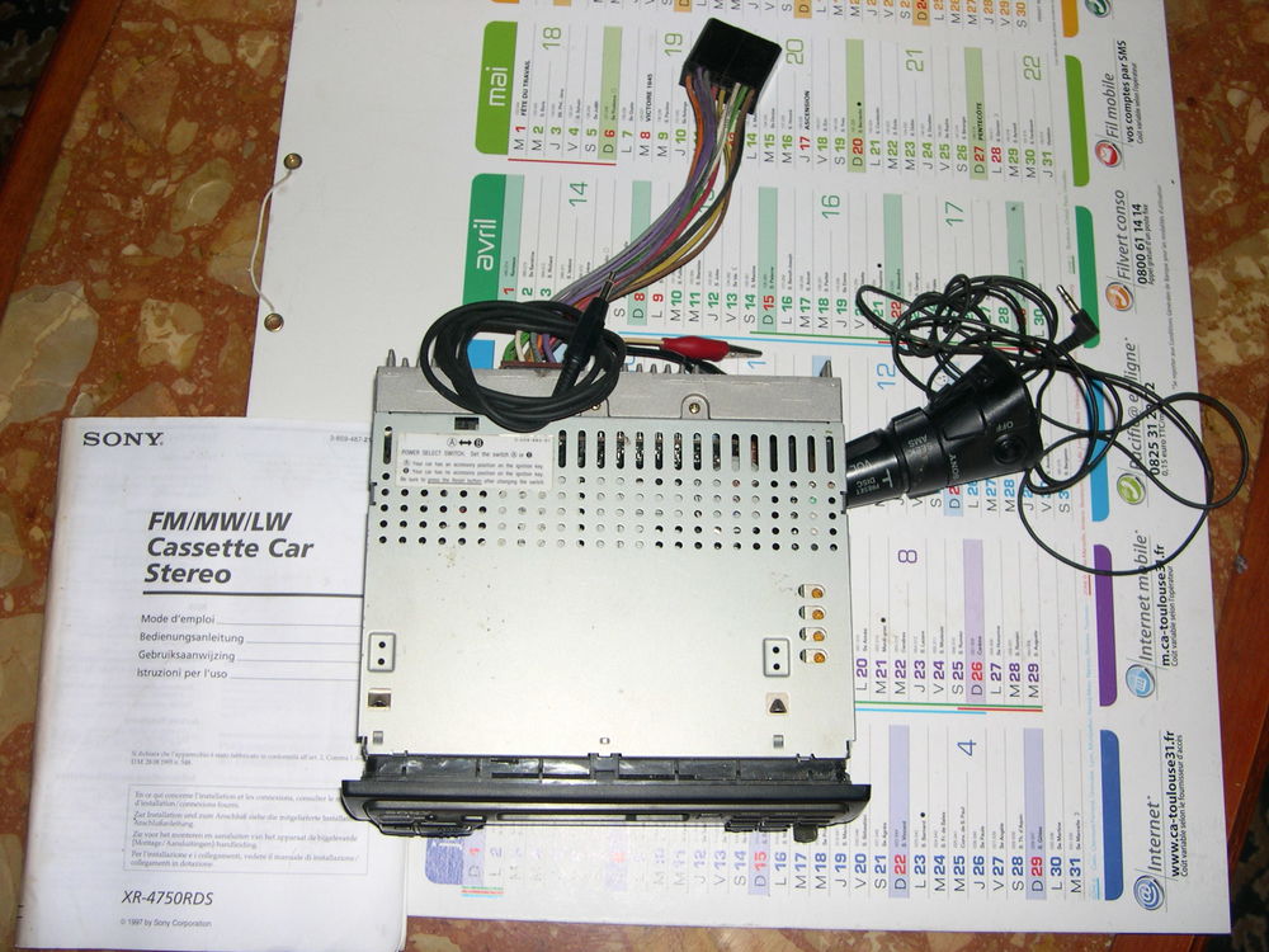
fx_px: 1393
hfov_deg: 49.0
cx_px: 634
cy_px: 476
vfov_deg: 37.7
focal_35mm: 38
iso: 100
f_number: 2.8
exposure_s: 1/60
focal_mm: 8
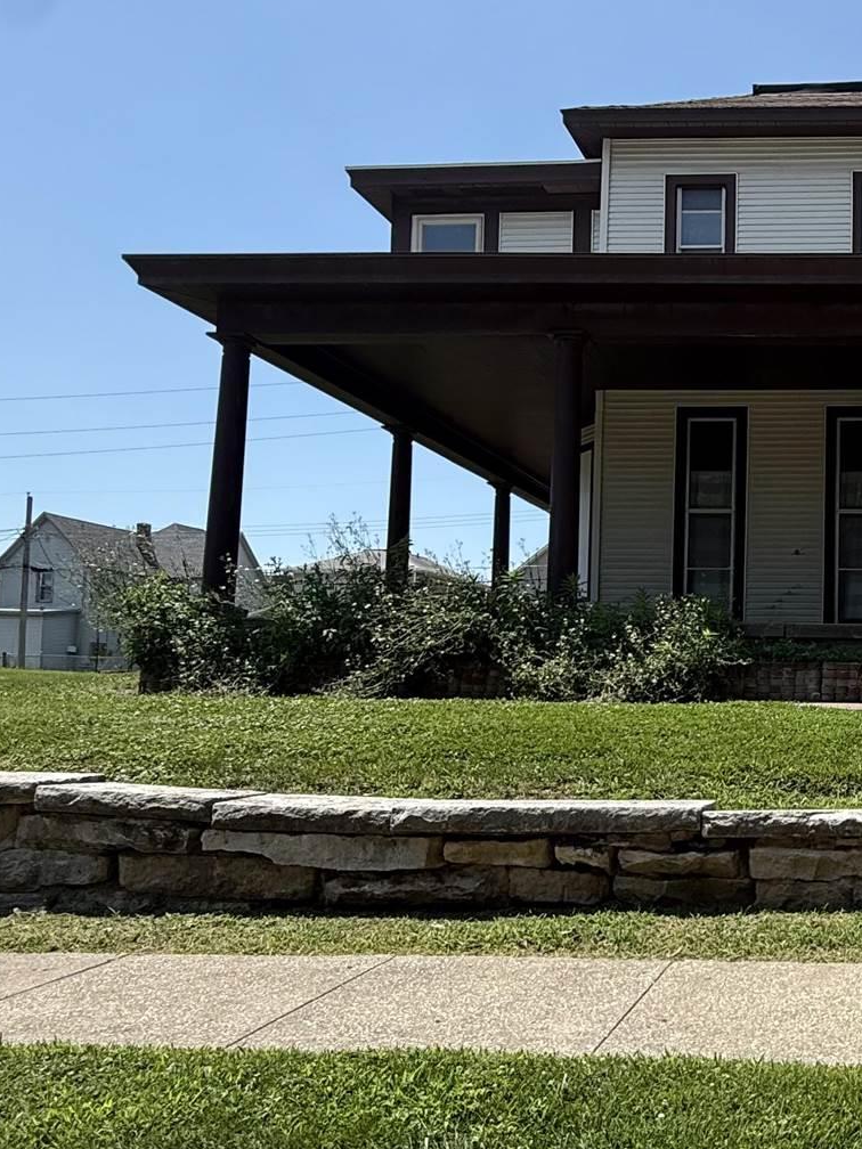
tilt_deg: +5.6
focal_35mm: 32
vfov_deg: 56.7
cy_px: 638
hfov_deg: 39.0
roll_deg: -0.6
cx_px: 864
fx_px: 1062
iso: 50
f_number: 2.2
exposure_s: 1/1189
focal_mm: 2.22
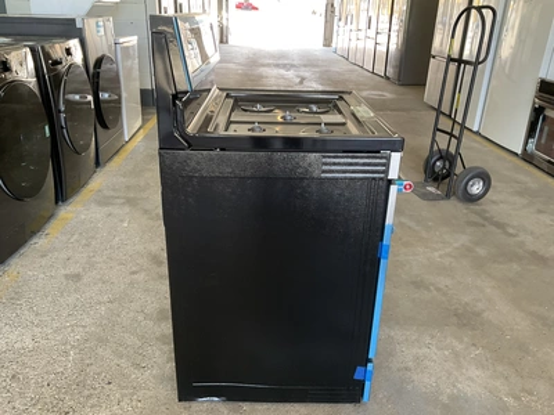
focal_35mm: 29
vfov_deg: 48.2
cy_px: 208
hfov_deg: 61.7
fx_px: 464
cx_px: 277
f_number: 1.8
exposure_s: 1/60
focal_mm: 3
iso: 100
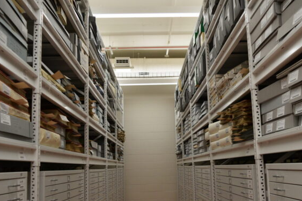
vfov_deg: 33.2
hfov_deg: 48.4
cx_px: 170
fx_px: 335
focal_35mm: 40
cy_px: 126
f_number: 4.5
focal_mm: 20
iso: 400
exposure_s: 1/80
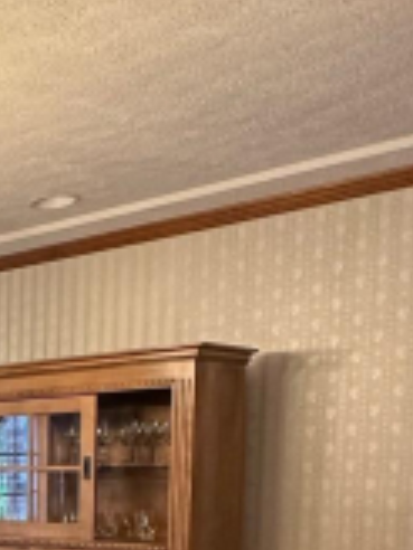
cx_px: -319
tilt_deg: -4.1
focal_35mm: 57
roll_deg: +1.0
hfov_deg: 19.5
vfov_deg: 31.3
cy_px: 548
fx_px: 907
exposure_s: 1/120
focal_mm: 2.22
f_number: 2.2
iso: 250
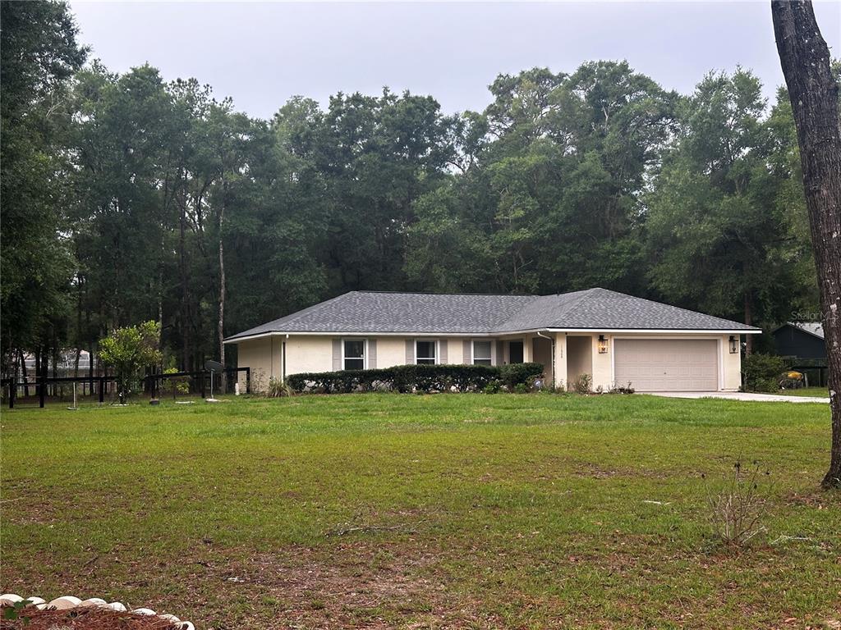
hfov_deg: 39.7
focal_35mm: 48
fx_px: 1166
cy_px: 315
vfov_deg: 30.3
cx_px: 420
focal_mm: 6.86
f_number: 1.78
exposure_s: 1/317
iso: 64
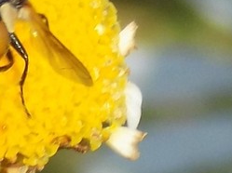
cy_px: 98
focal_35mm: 405
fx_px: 2710
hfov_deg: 4.9
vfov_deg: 3.7
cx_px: 17
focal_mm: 20.9
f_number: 4.8
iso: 80
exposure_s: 1/400
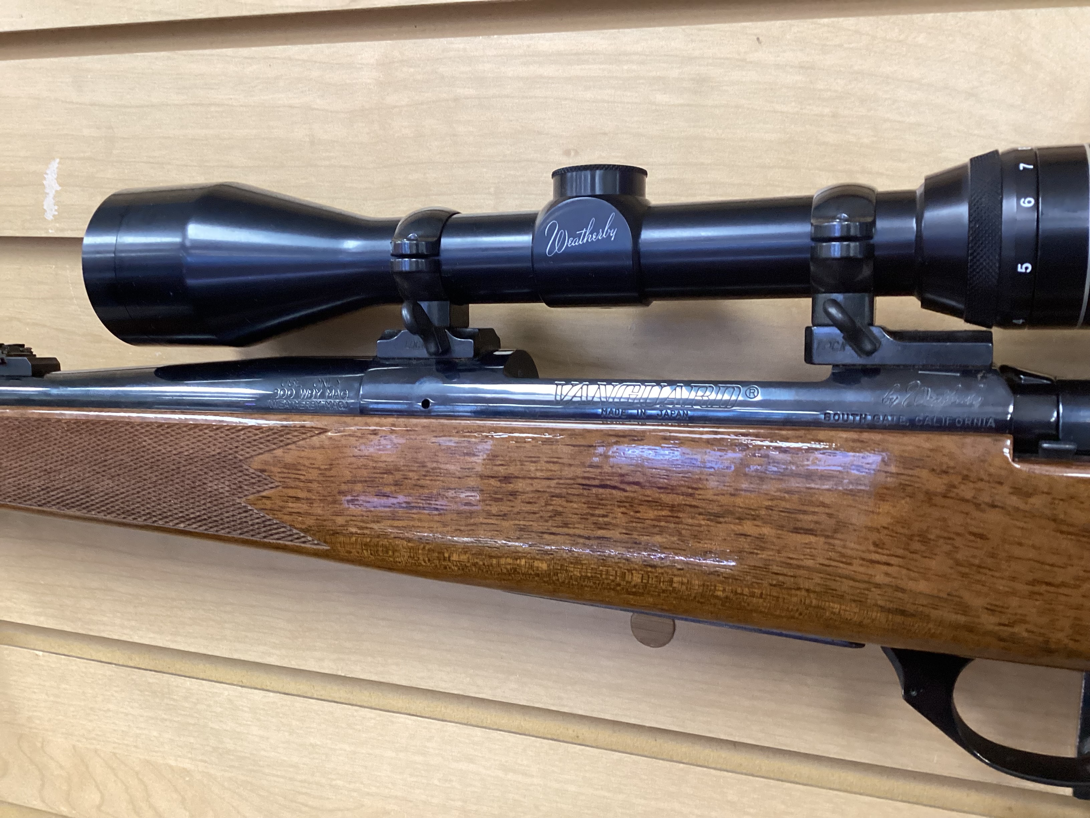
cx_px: 545
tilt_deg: -5.8
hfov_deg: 58.4
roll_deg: -3.2
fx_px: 976
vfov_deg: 45.4
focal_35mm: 31
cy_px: 409
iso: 250
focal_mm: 3.3
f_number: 2.4
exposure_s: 1/60
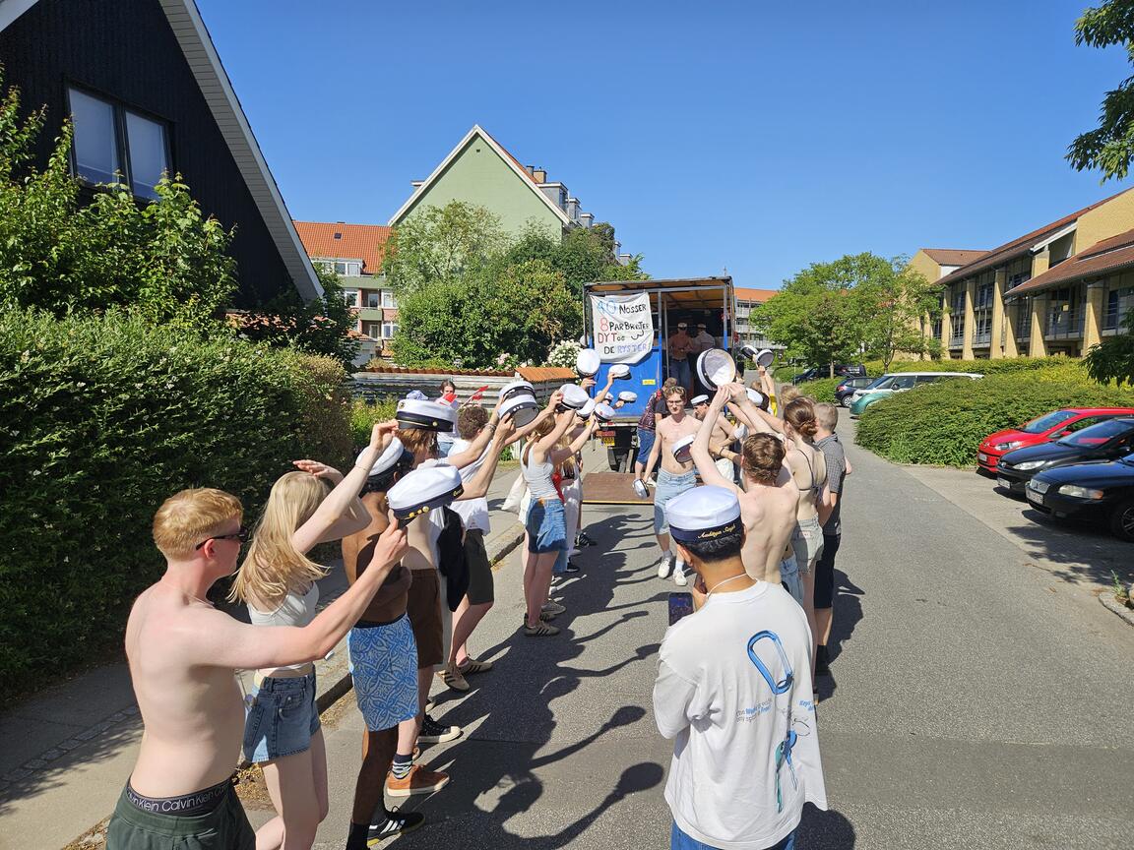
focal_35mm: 23
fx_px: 753
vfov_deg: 58.9
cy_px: 425
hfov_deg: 73.9
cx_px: 567
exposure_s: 1/2417
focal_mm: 5.4
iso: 25
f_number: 1.8
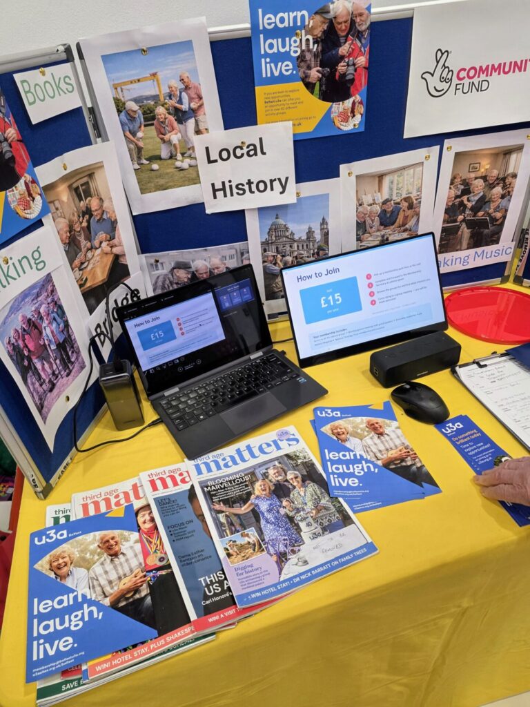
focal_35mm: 23
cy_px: 354
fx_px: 470
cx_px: 265
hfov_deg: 58.9
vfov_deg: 73.9
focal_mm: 6.25
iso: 80
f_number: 1.7
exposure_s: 1/100
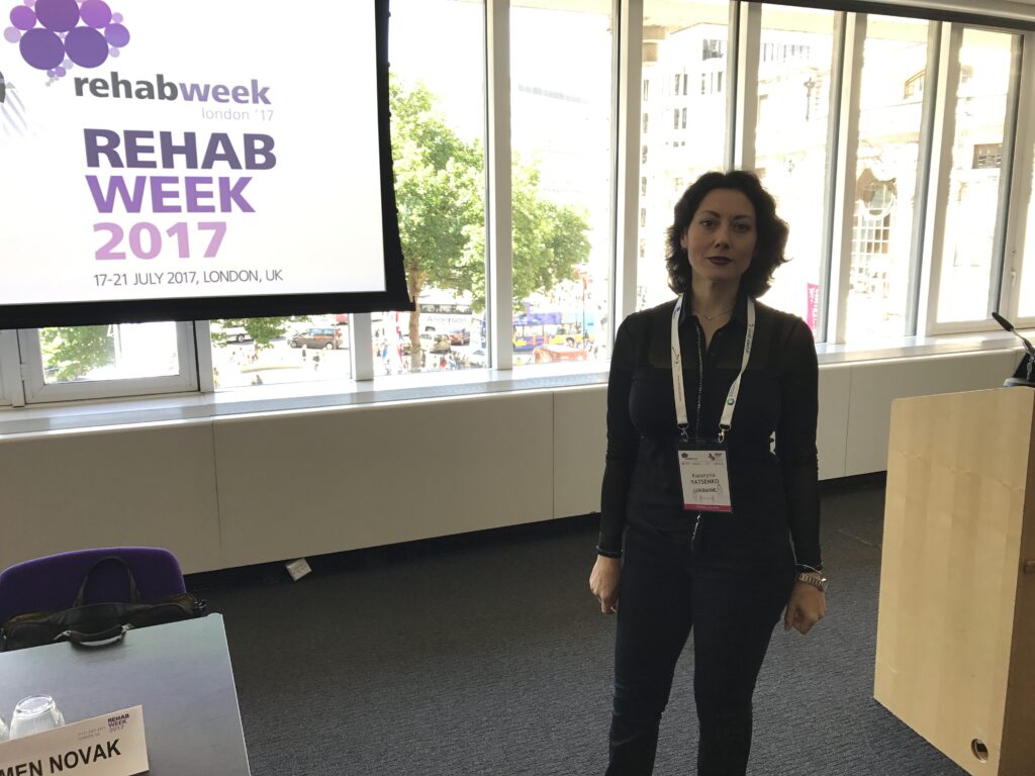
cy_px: 388
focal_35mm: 28
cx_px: 518
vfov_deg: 49.7
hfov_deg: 63.4
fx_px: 837
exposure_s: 1/80
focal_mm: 3.99
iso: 25
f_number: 1.8
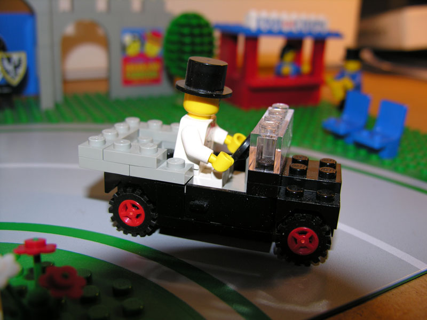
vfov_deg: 40.7
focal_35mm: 35
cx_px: 214
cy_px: 160
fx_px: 432
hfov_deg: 52.6
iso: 50
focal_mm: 8.9
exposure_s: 1/60.1
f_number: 2.8
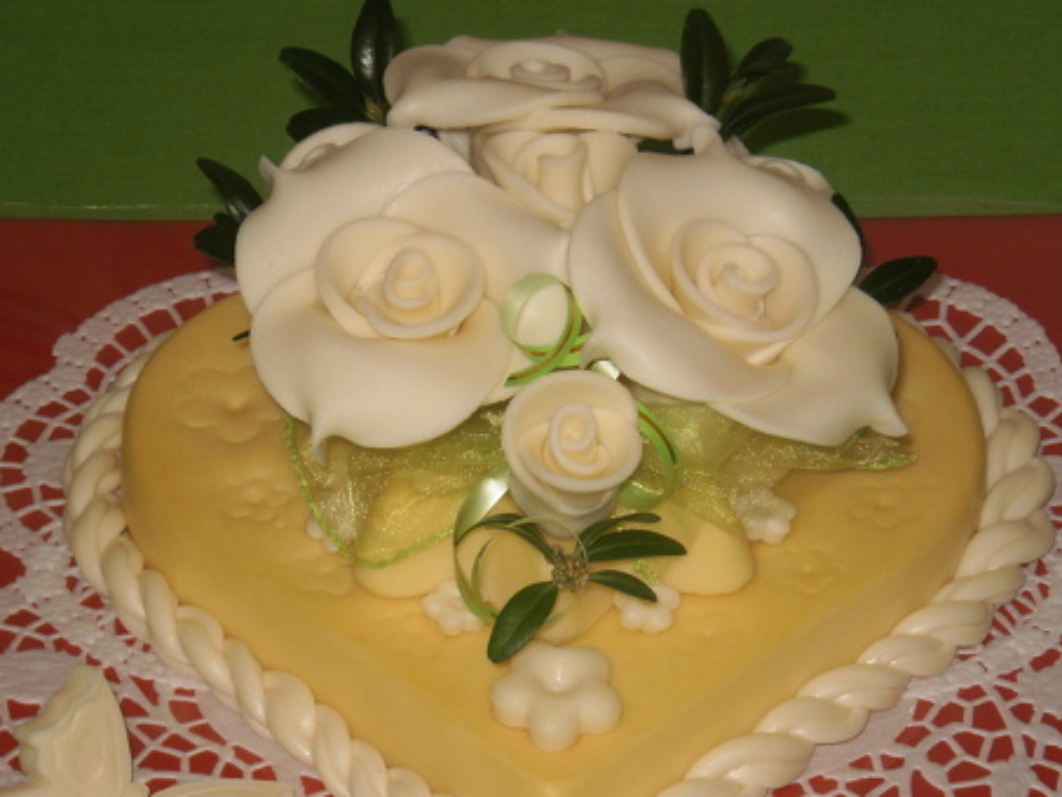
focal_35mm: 147
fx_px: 4511
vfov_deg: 10.1
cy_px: 537
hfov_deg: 13.4
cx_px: 549
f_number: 5.7
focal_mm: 17.3
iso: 100
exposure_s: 1/60
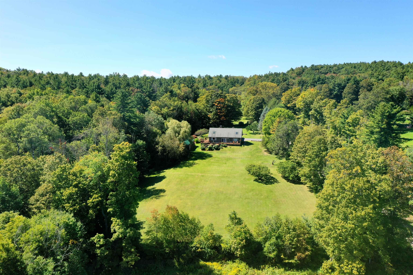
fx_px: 321
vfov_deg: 46.4
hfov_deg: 65.5
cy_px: 138
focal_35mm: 28
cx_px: 206
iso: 100
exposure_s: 1/400
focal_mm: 10.26
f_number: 5.6
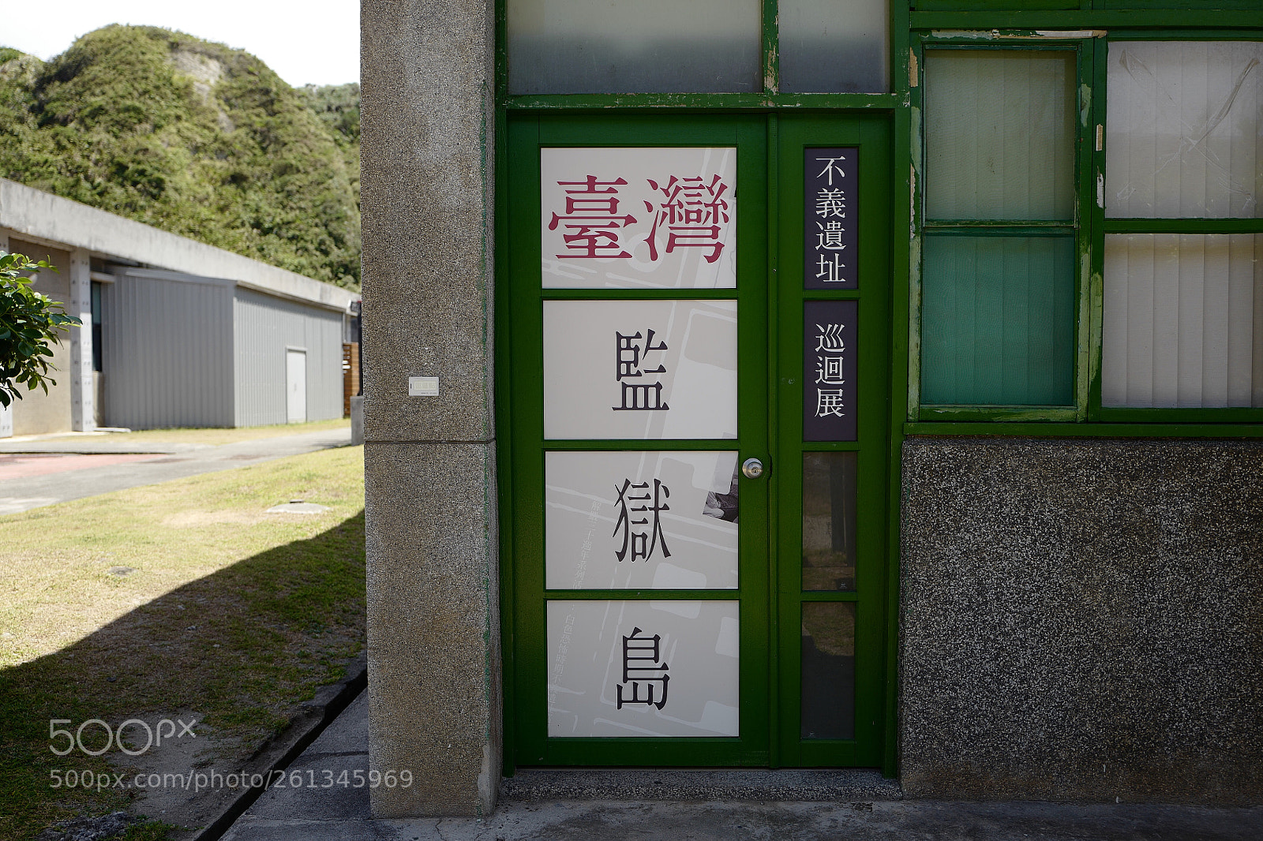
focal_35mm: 28
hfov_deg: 65.5
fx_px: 982
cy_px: 420
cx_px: 632
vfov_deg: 46.4
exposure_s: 1/1000
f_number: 2.8
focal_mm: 28
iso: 100
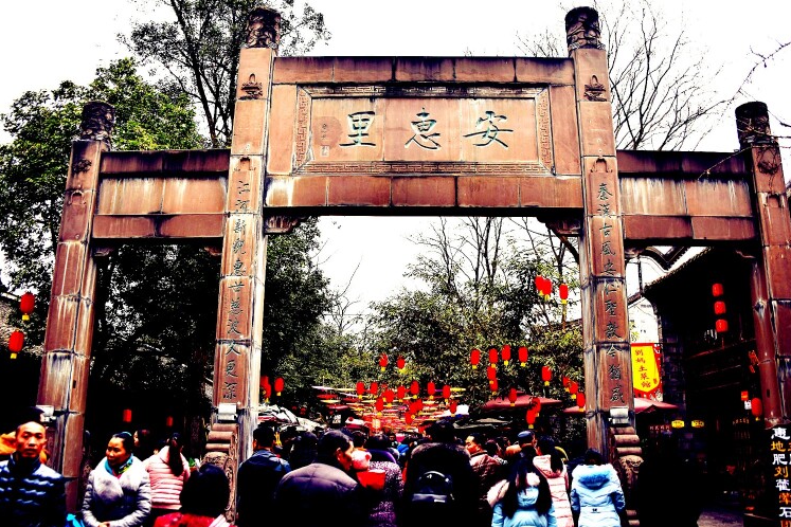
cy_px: 266
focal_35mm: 30
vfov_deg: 43.6
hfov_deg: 61.9
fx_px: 659
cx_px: 402
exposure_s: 1/60
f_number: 4
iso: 100
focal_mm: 28
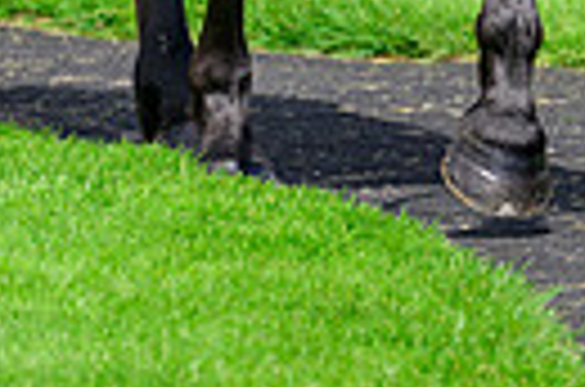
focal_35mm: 1298
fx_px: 21041
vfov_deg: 1.1
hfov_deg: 1.6
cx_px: 284
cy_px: -421
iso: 400
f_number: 5.3
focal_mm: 290
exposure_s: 1/1600
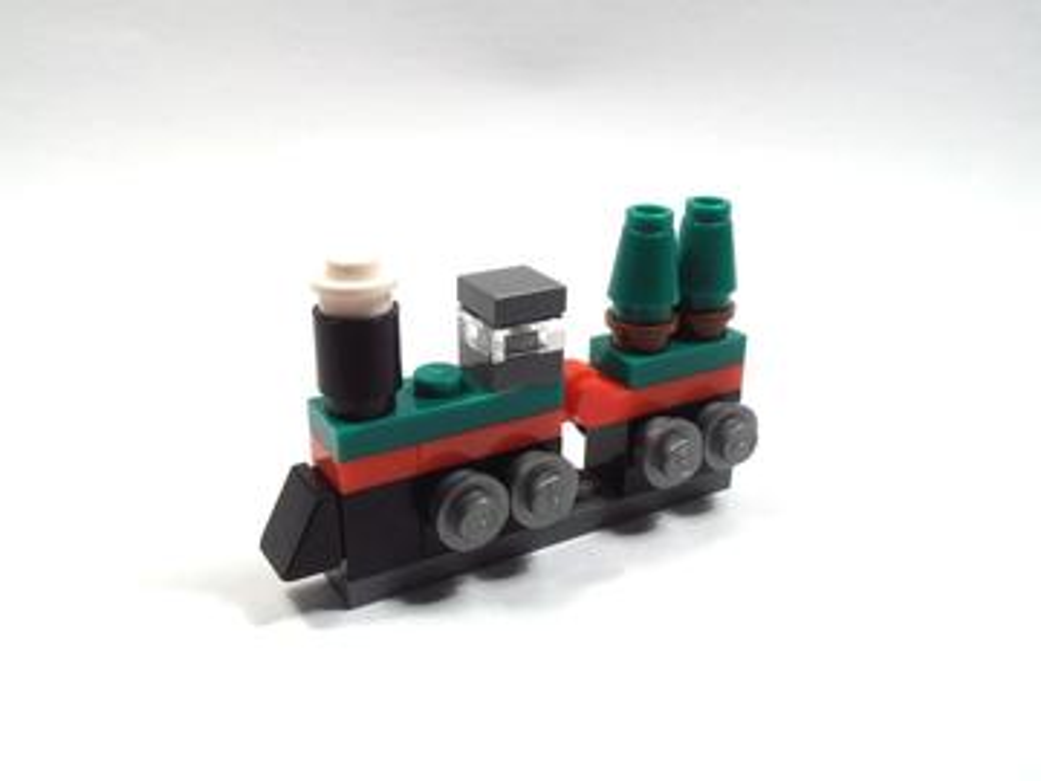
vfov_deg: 38.7
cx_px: 520
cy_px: 390
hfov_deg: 50.1
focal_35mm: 37
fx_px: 1113
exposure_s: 1/80
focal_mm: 6.61
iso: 80
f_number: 3.9
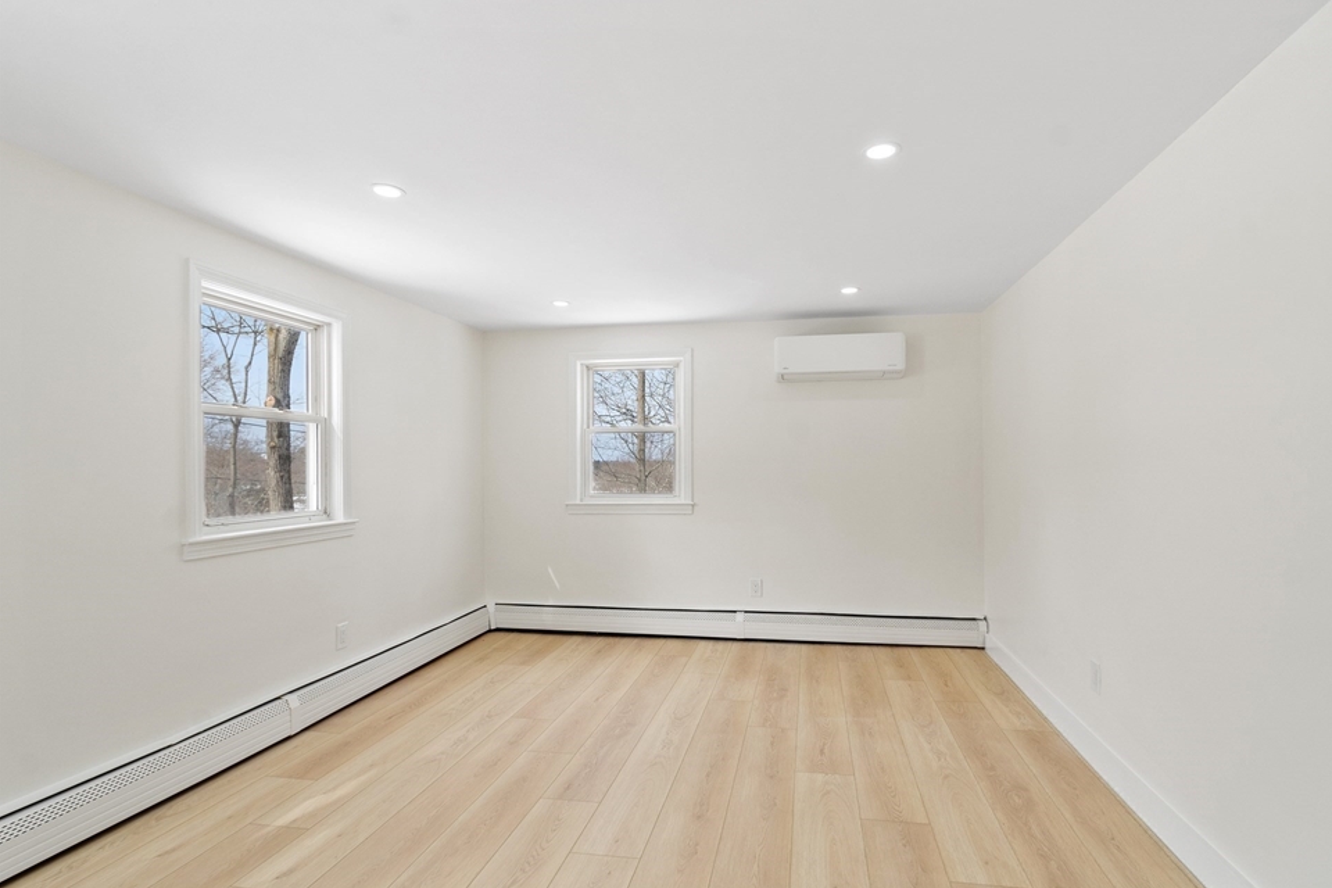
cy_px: 466
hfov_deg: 96.6
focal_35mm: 16
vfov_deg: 73.7
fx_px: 592
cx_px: 708
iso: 320
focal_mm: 10
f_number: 8
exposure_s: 1/8
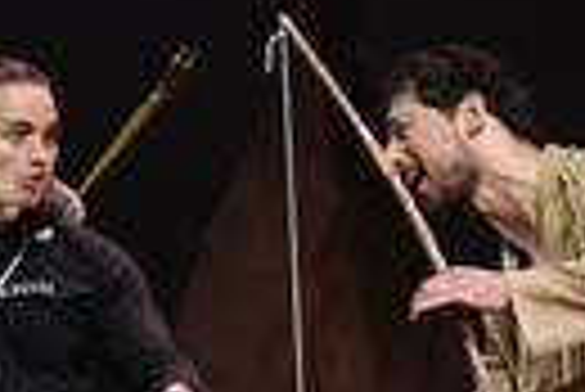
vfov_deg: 4.3
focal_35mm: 318
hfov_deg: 6.4
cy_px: 424
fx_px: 5173
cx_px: 650
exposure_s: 1/60
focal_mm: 92
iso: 800
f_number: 6.3
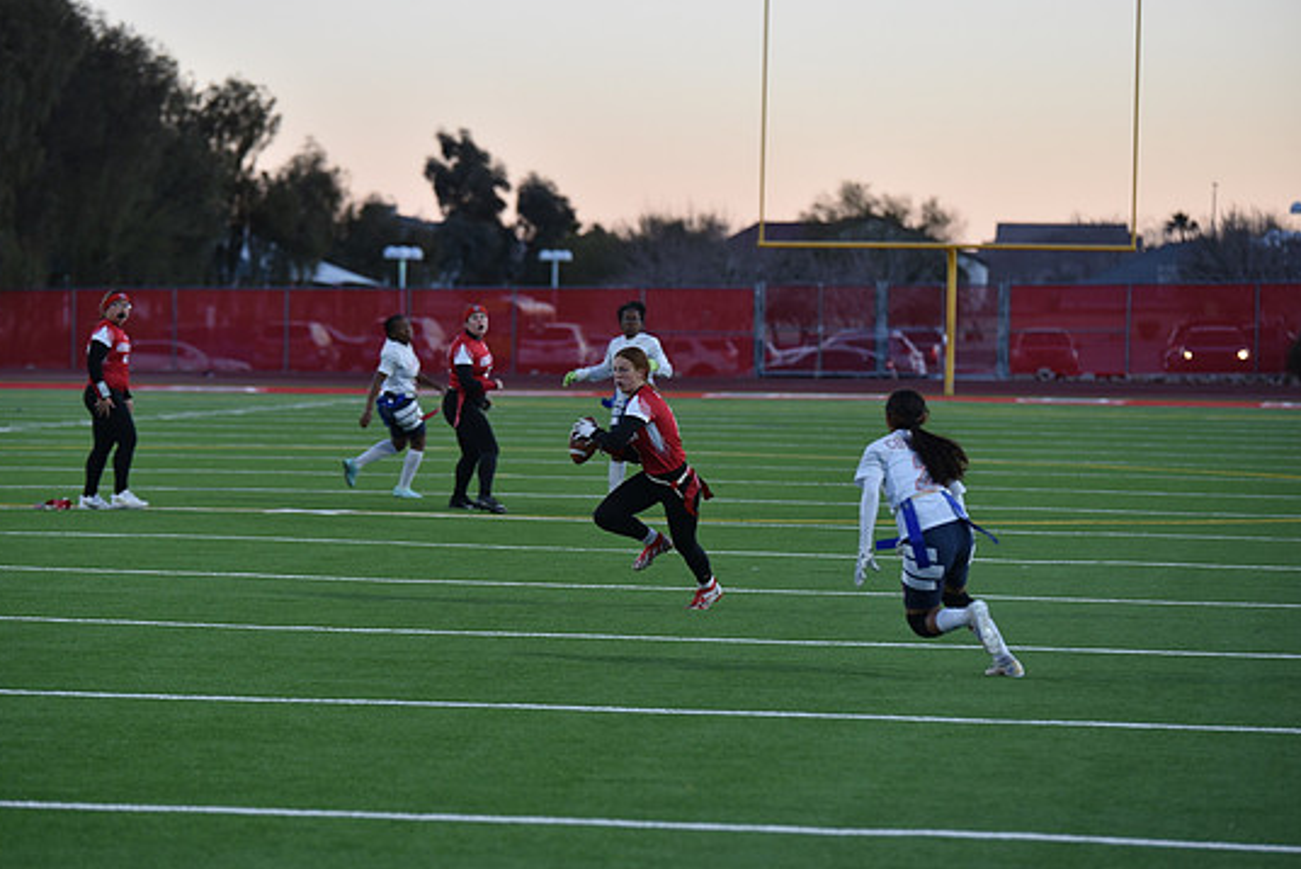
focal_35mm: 146
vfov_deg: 9.4
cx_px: 609
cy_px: 450
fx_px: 5279
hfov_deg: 14.0
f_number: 2.8
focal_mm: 135
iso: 450
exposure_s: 1/500
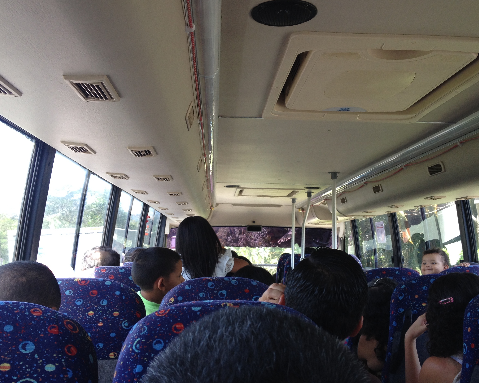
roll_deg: +3.3
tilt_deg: +0.4
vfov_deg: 35.6
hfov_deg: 43.8
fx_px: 595
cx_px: 264
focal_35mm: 42
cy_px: 212
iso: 50
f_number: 2.4
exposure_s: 1/60
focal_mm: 4.28
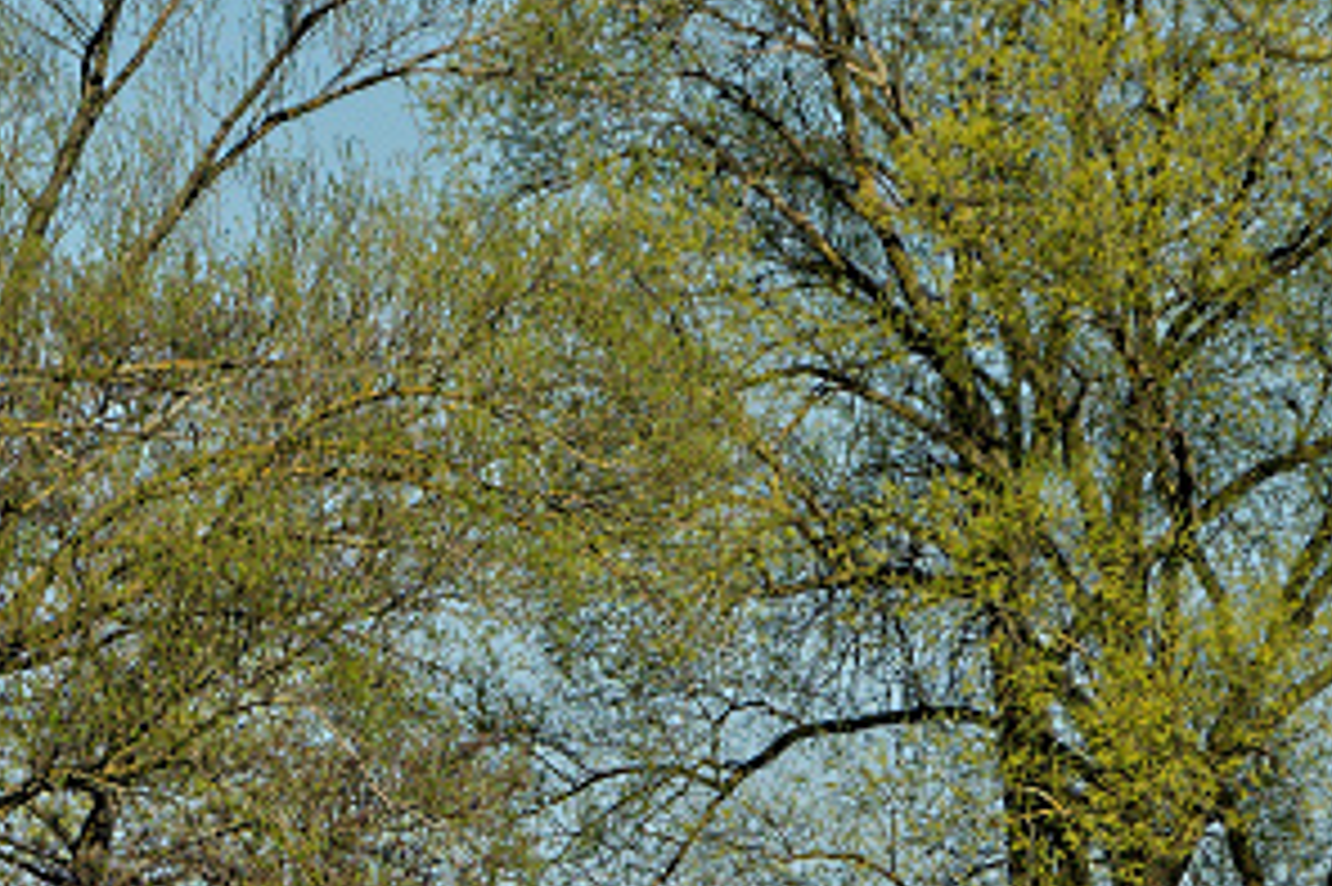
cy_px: 884
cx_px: 122
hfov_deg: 4.4
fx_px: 17417
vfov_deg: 2.9
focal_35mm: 471
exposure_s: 1/640
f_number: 11
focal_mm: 116
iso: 500
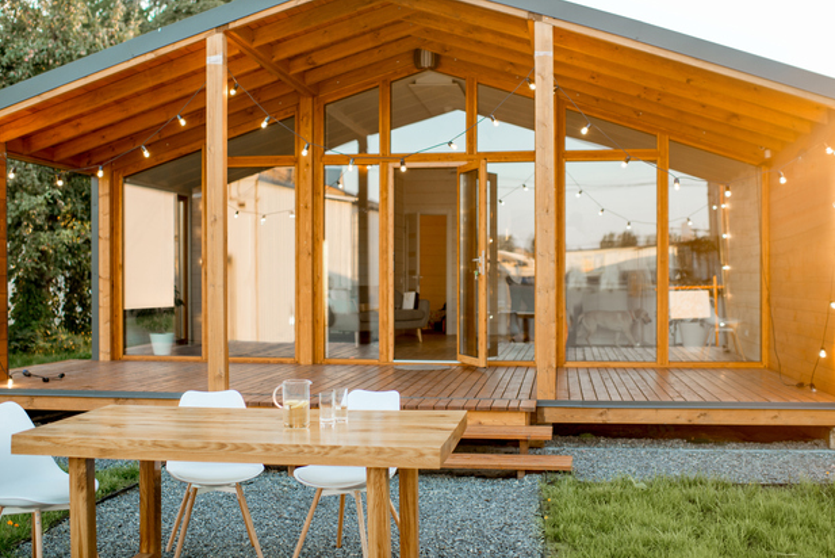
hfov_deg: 47.4
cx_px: 420
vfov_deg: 32.6
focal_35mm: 41
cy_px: 232
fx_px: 951
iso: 200
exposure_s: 1/250
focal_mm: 35
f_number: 2.2
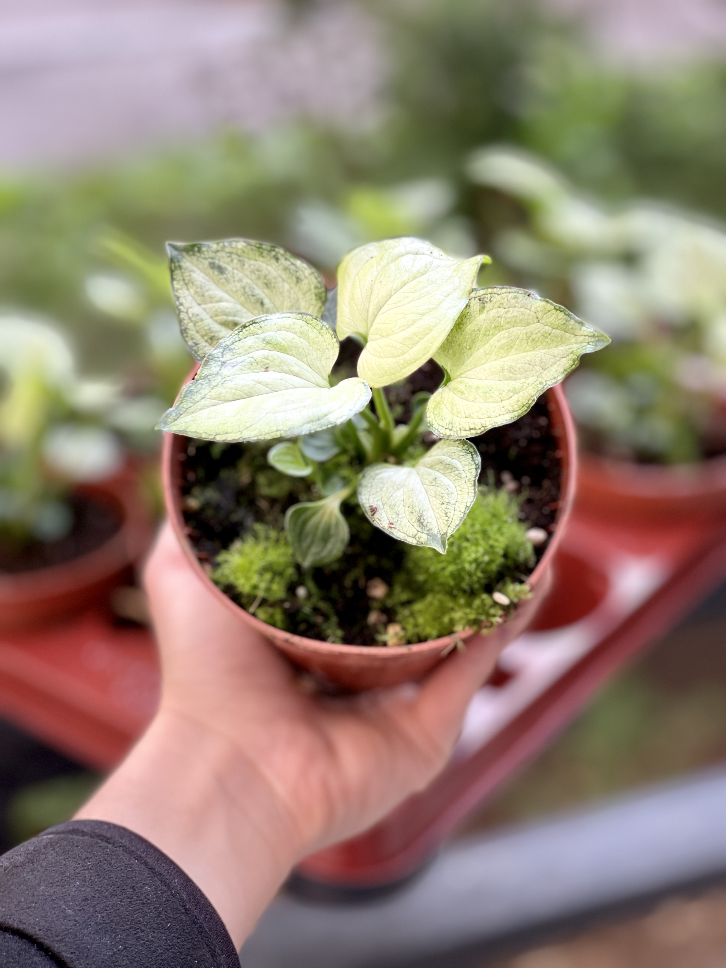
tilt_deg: -35.0
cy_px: 484
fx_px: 1790
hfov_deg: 22.9
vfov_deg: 30.3
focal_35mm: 64
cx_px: 363
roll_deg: -0.2
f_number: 2.2
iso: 40
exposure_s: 1/121
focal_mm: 7.5
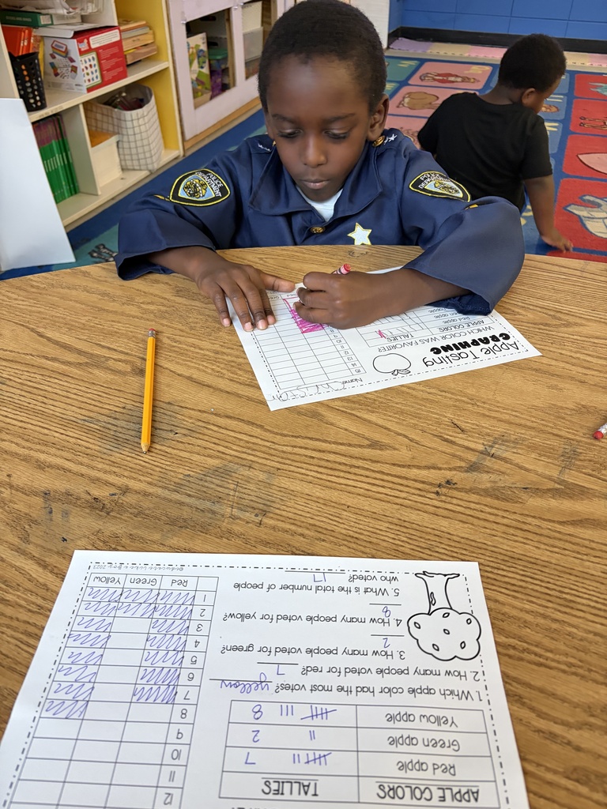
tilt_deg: -40.3
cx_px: 304
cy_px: 404
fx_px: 608
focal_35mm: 26
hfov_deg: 53.1
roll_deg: +0.7
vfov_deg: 67.3
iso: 250
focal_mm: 5.96
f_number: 1.6
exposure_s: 1/60
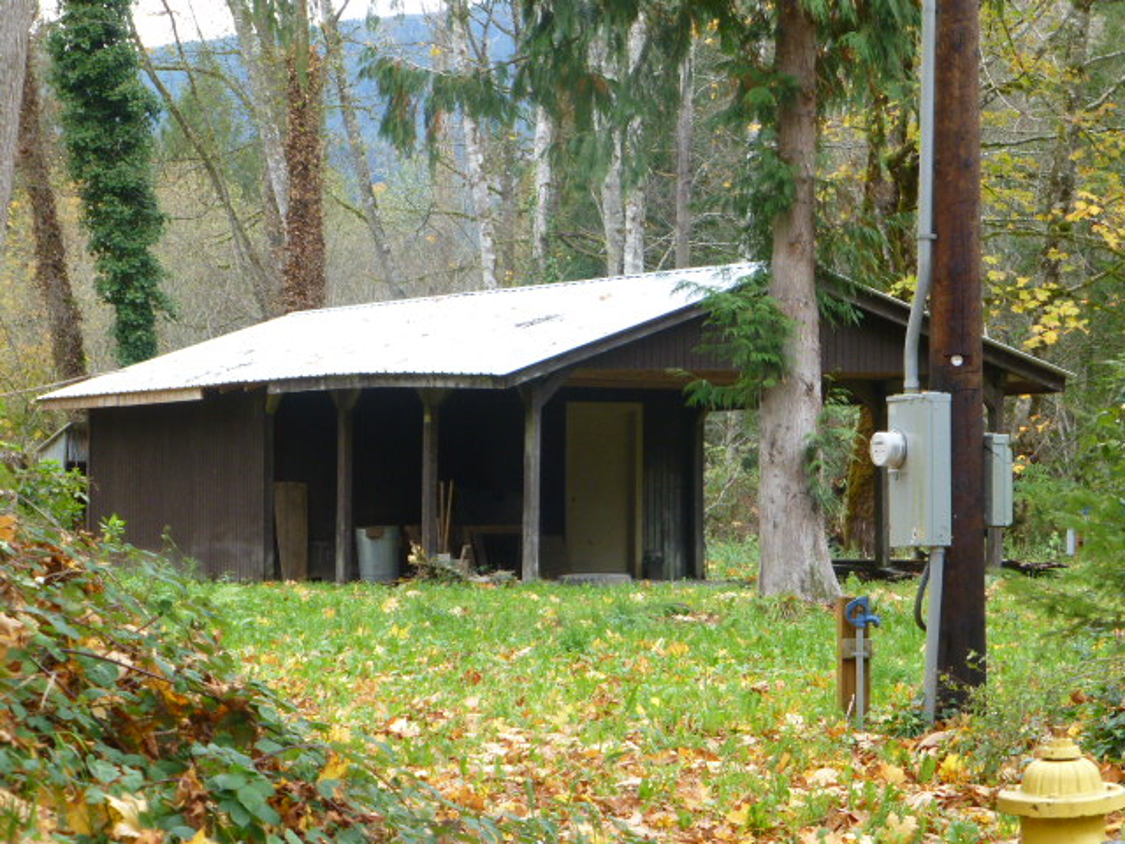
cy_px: 422
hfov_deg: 17.1
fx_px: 3737
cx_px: 562
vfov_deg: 12.9
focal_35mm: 115
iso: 250
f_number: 5.3
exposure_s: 1/80
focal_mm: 20.6
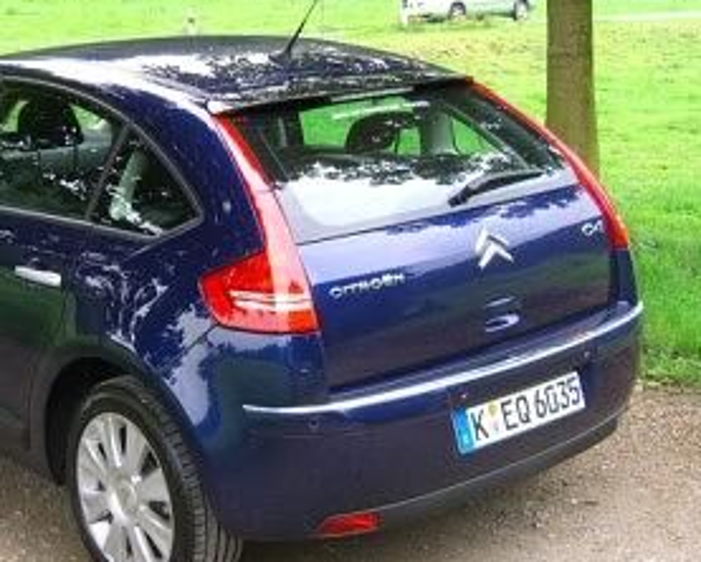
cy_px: 205
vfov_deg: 25.3
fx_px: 1246
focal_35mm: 60
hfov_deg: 30.9
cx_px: 182
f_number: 2.8
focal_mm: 7.9
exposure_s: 1/100
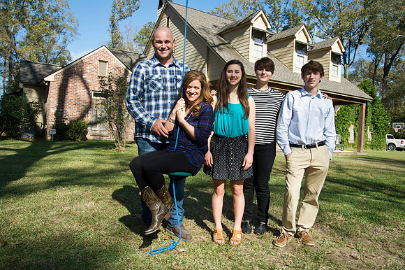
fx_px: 315
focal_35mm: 28
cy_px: 135
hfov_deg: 65.5
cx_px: 202
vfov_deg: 46.4
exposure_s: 1/250
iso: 400
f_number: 9
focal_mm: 28
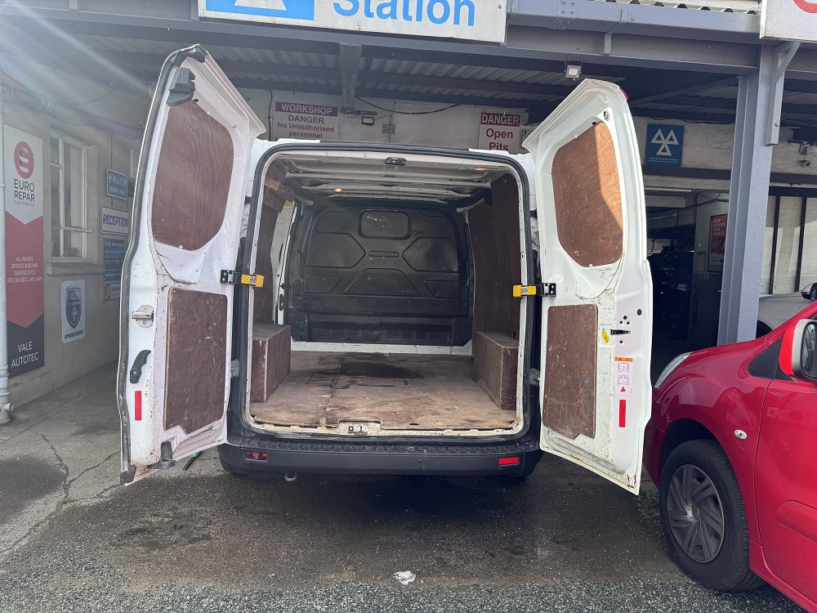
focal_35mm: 24
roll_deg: -1.8
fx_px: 566
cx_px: 408
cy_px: 306
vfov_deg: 56.8
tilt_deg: -4.1
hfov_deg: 71.6
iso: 80
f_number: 1.78
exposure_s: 1/639
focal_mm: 6.76
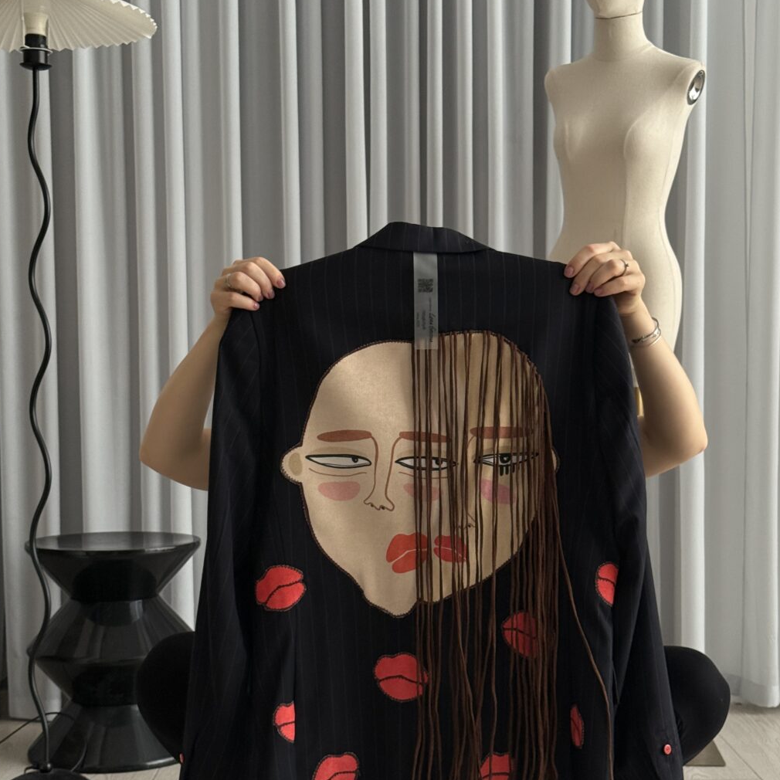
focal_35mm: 63
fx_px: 1606
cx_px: 423
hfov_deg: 27.3
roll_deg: +0.1
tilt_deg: -2.6
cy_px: 460
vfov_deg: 27.3
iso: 125
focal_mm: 6.76
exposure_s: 1/60
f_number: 1.78
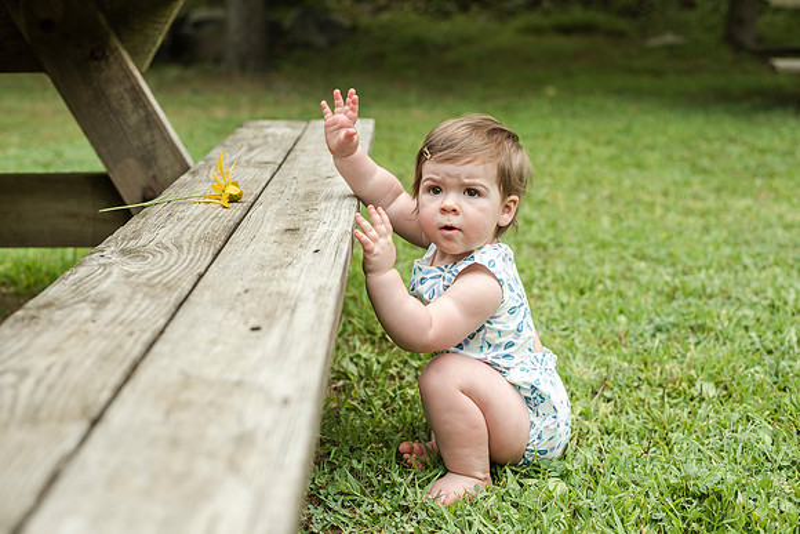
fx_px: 1111
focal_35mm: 50
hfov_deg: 39.6
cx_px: 400
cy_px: 267
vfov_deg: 27.0
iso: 640
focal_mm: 50
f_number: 3.5
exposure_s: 1/2000
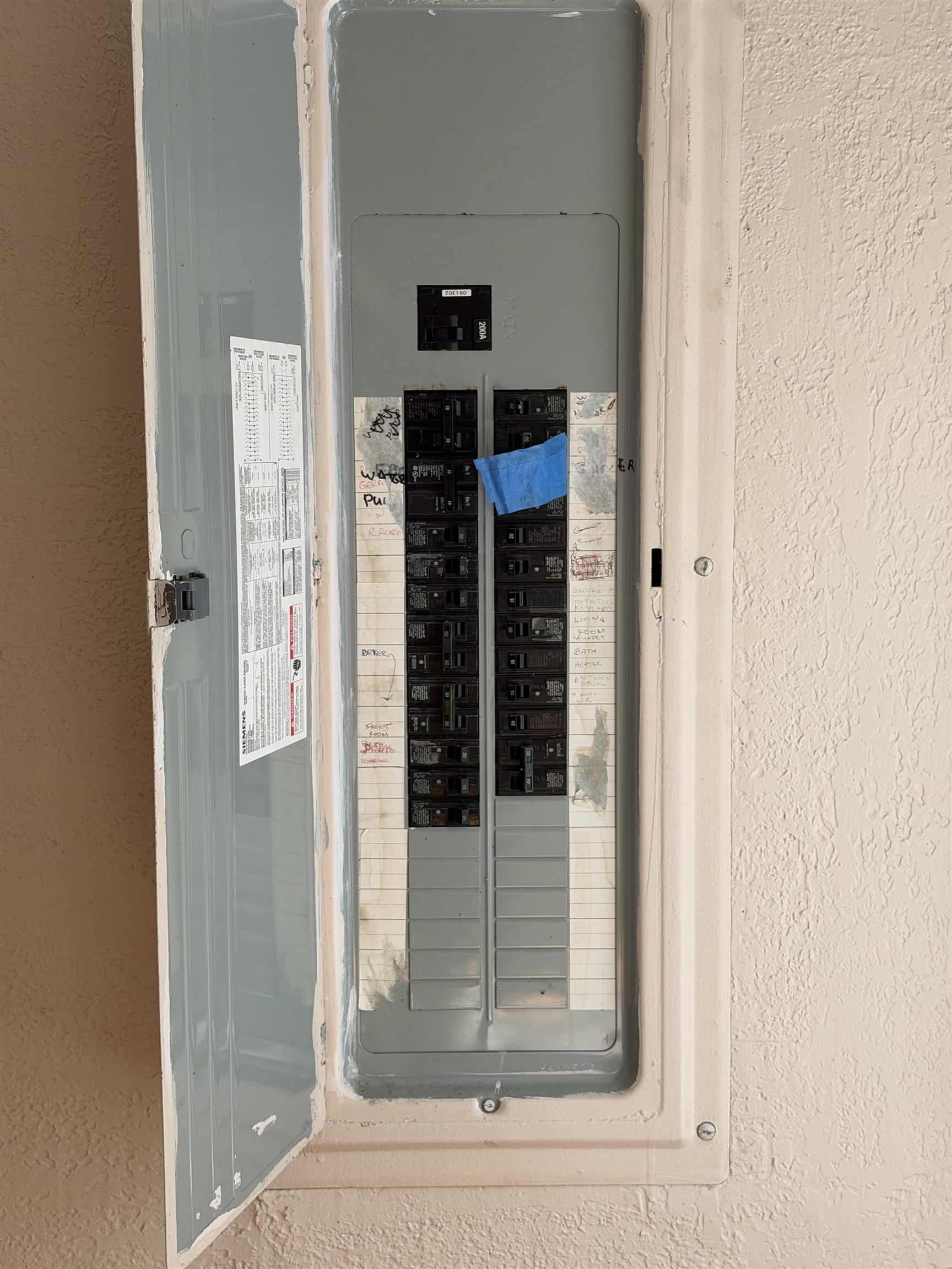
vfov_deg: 39.7
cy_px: 634
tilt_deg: -6.3
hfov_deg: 30.3
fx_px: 1760
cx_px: 476
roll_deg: +0.2
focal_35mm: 48
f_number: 1.78
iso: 80
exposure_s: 1/121
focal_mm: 6.76
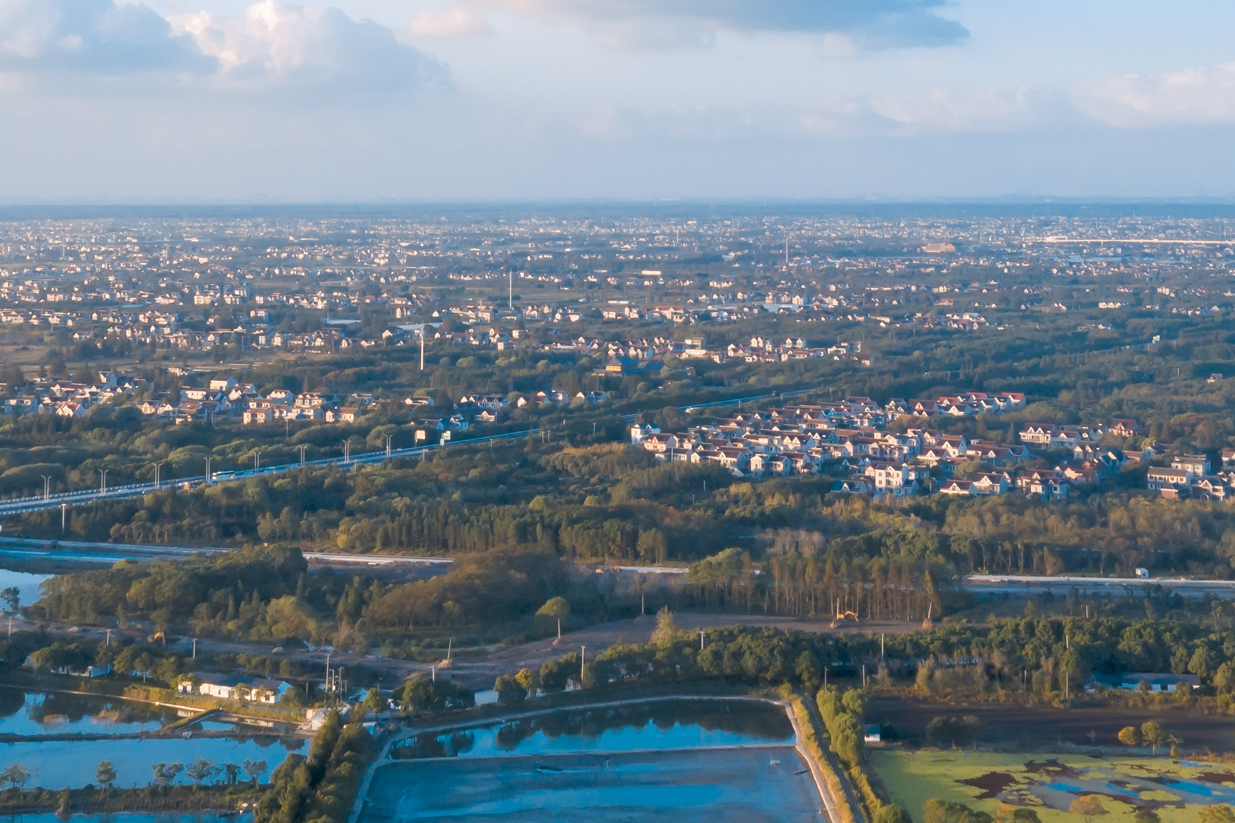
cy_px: 101
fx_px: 2469
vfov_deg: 18.6
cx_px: 722
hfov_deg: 28.0
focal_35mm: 72
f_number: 7.1
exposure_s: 1/200
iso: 100
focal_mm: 10.26
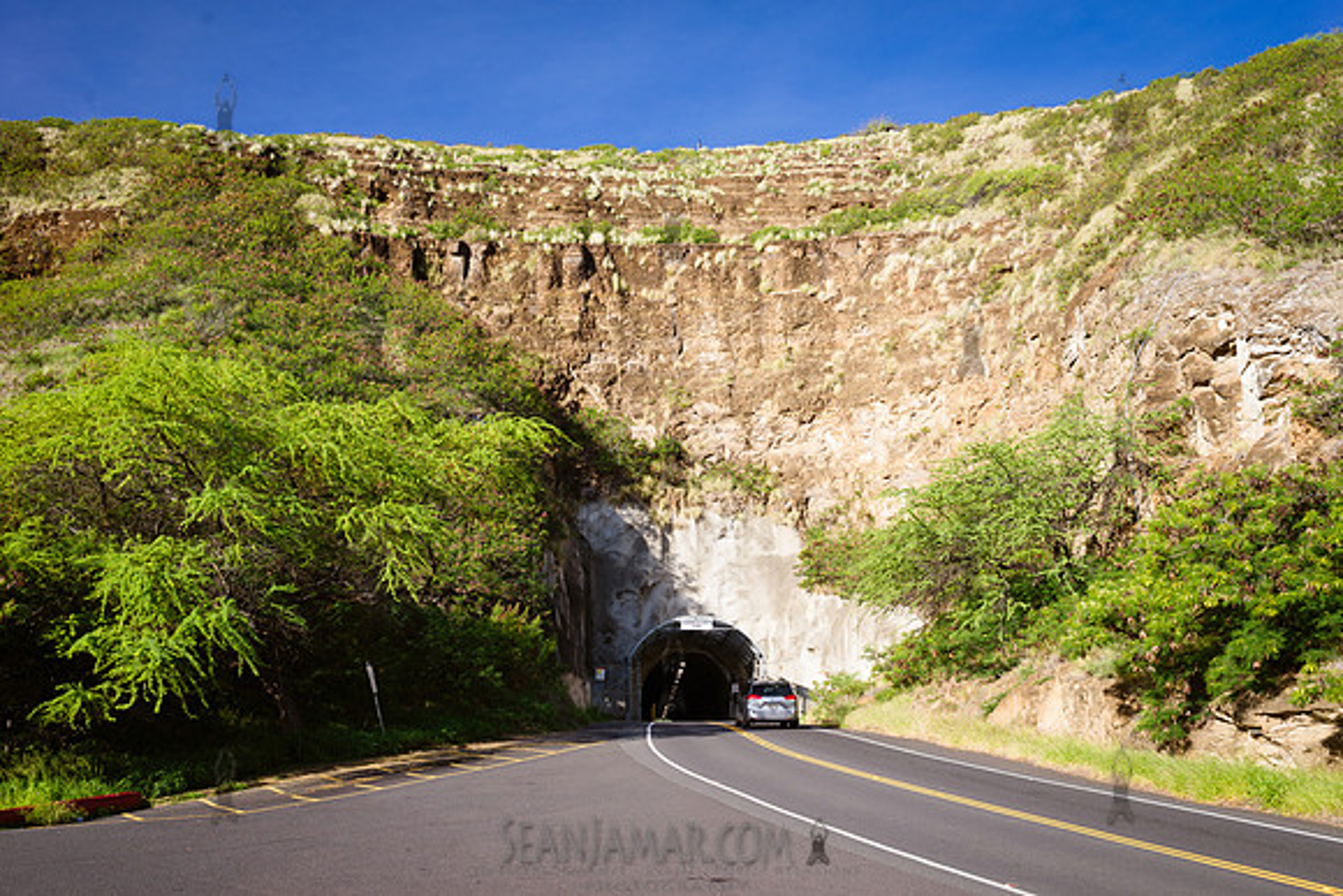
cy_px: 448
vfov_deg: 37.9
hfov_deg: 54.4
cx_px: 672
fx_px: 1306
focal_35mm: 35
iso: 200
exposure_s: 1/160
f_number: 8
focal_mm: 35
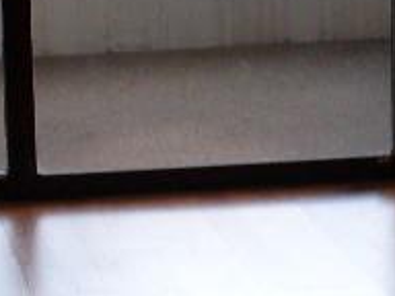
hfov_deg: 9.7
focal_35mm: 203
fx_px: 2316
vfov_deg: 7.3
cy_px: 68
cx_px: 383
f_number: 2.8
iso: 100
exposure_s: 1/60
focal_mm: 6.3
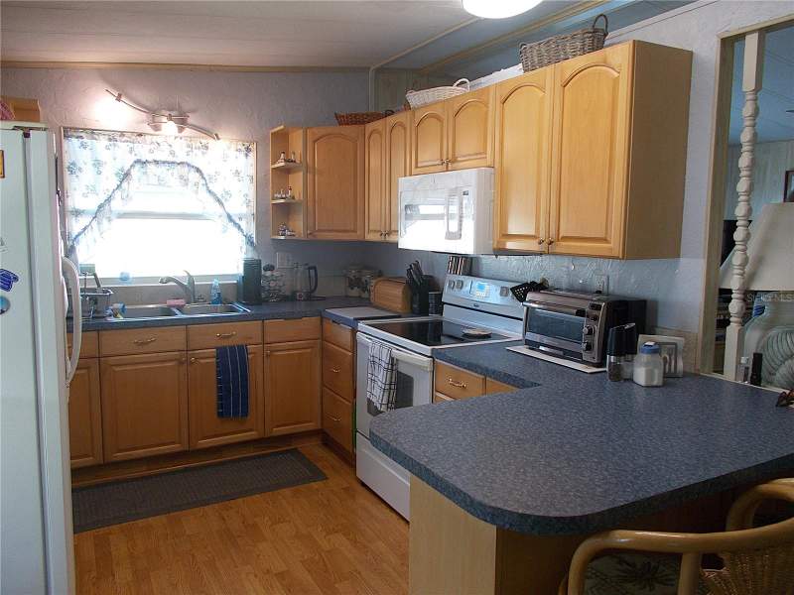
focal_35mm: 26
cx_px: 397
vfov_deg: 53.1
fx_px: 596
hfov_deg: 67.3
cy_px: 298
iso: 125
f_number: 3.2
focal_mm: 4.6
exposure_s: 1/25
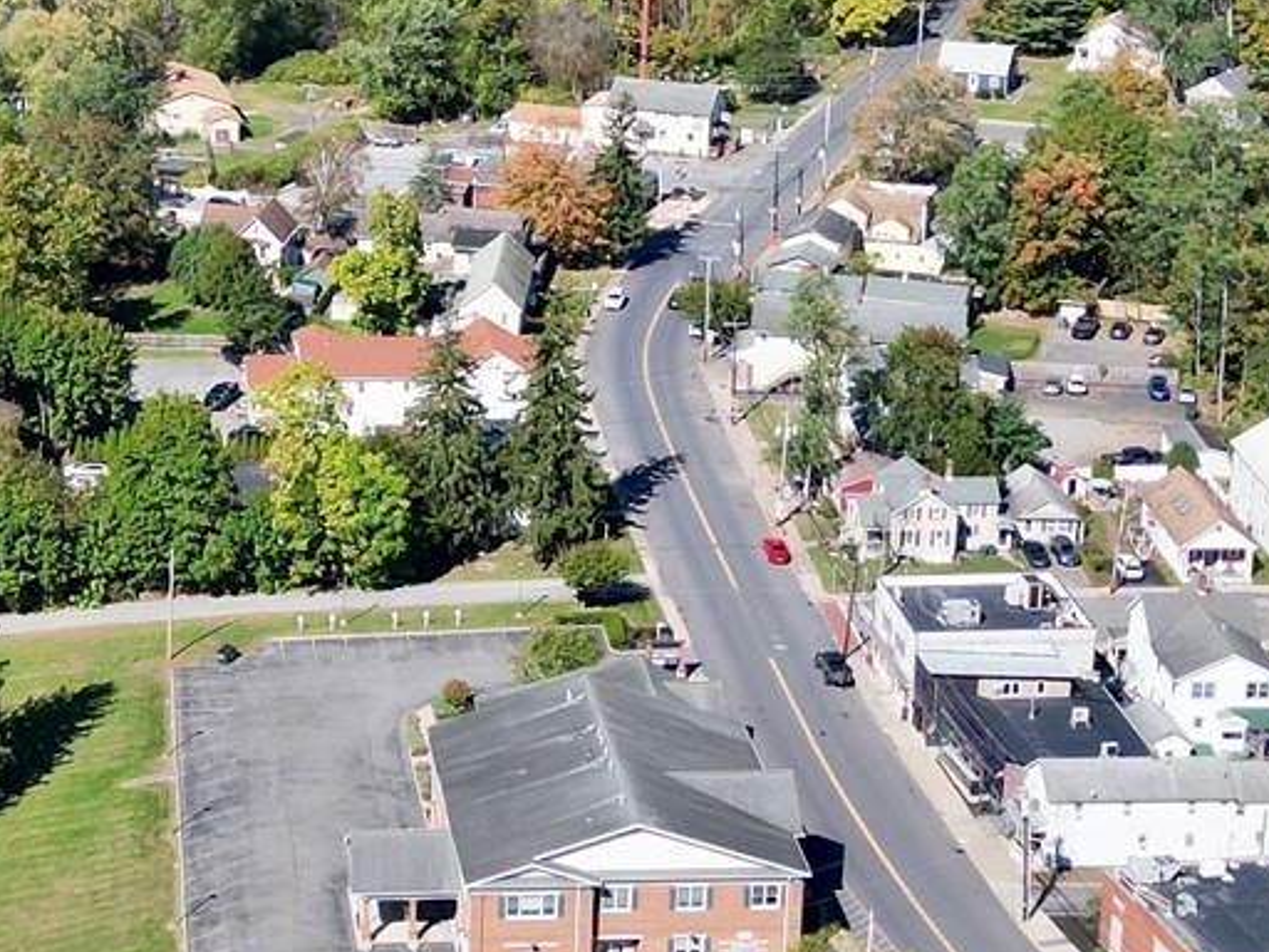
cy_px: 382
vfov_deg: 15.4
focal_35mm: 96
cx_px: 273
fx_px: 3519
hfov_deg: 20.2
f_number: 1.7
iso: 130
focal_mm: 6.72
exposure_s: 1/2500
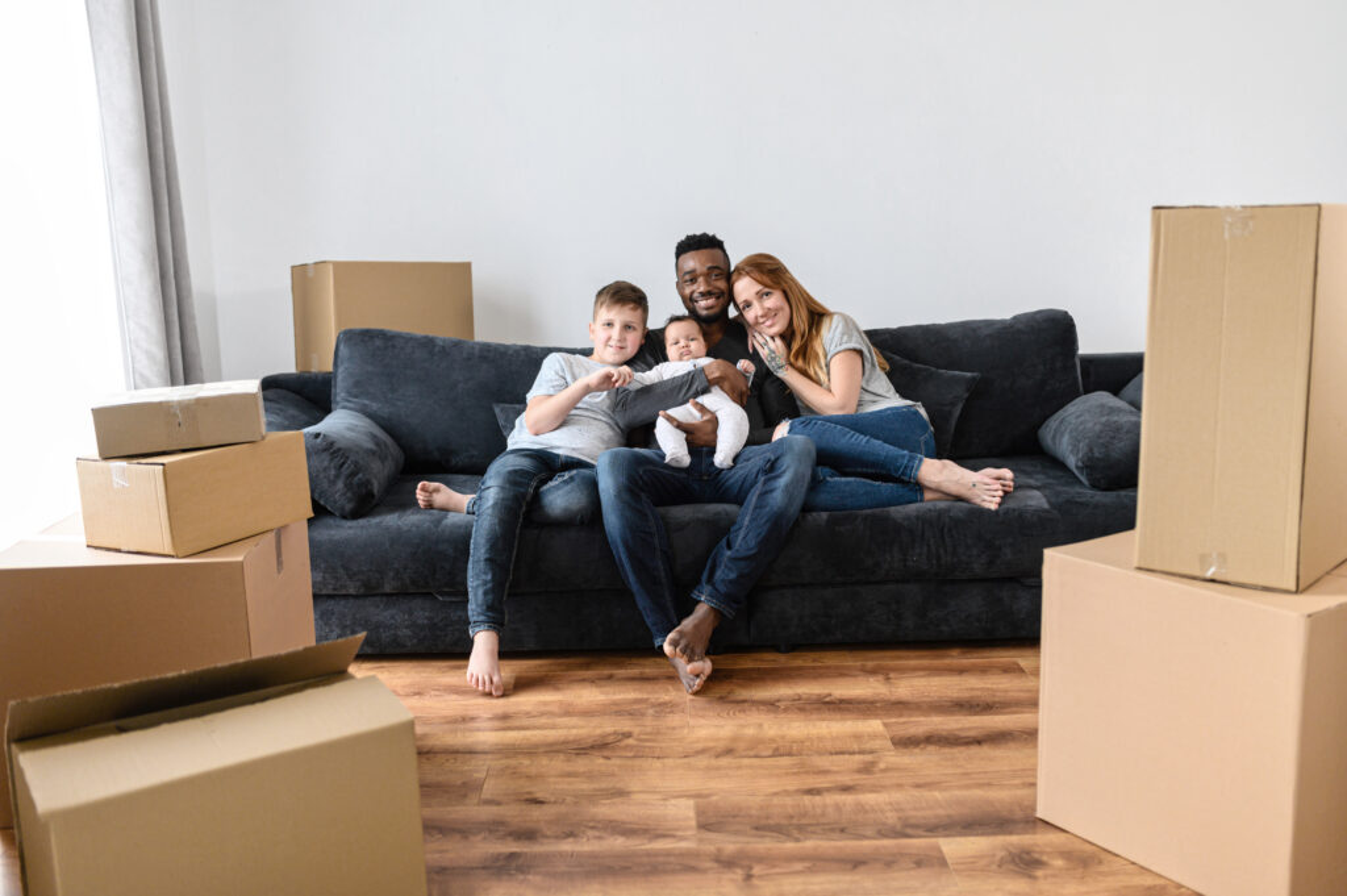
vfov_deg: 37.8
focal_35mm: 35
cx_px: 674
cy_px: 448
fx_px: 1308
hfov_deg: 54.5
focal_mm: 35
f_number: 2.5
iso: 360
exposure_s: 1/100
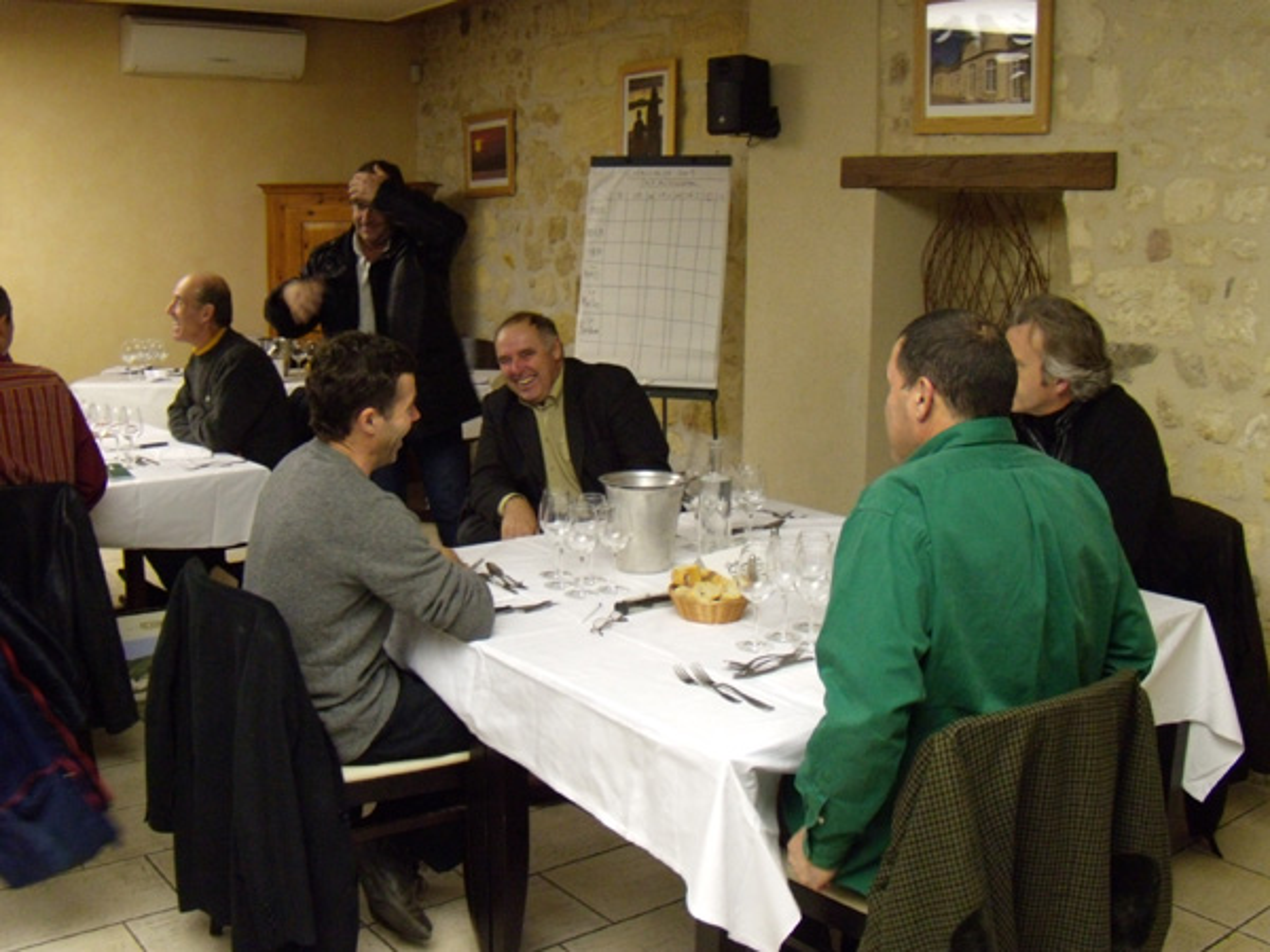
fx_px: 1321
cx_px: 635
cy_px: 476
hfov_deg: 51.4
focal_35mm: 36
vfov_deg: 39.7
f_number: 3.6
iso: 400
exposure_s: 1/40
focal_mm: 6.4
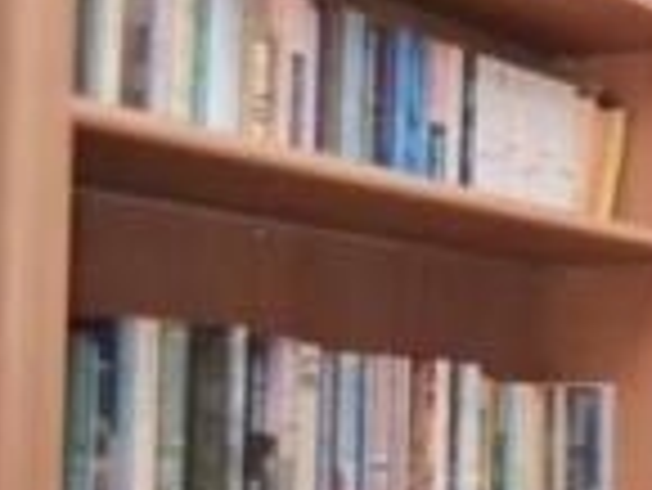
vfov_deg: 22.2
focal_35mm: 65
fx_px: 1225
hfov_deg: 20.1
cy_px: 418
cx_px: 1214
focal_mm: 10
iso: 1400
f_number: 3.5
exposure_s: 1/60
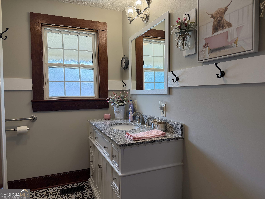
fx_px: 184
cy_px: 100
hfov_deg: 71.6
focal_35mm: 24
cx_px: 132
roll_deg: +1.2
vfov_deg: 56.8
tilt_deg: -1.0
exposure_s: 1/211
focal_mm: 6.76
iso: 160
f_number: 1.78
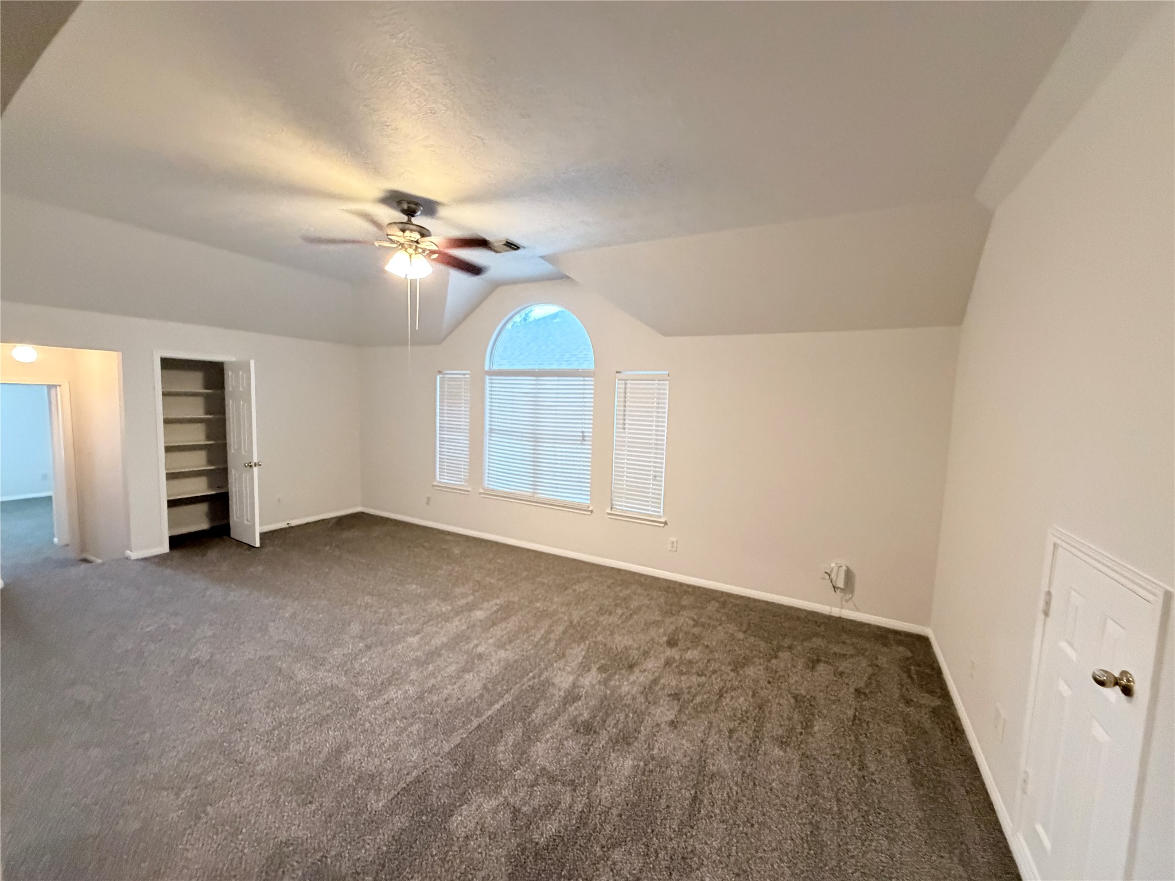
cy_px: 440
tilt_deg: -5.8
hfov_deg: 102.1
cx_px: 588
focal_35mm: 14
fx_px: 475
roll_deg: -1.9
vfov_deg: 85.7
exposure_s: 1/60
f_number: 2.2
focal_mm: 2.22
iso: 800
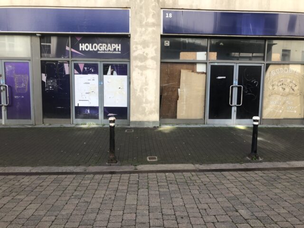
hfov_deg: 63.4
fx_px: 246
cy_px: 114
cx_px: 152
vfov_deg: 49.7
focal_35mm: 28
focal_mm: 3.99
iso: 20
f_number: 1.8
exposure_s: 1/258
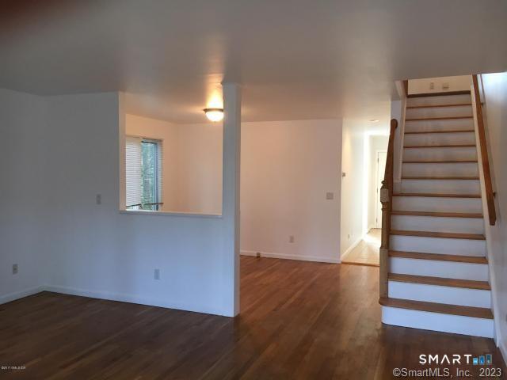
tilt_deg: -1.7
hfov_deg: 61.7
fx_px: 425
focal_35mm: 29
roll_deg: -0.8
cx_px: 254
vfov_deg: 48.2
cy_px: 190
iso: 80
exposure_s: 1/30
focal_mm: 4.15
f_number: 2.2
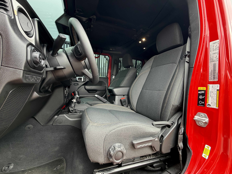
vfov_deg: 85.7
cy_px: 87
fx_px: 94
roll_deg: -2.0
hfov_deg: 102.1
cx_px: 116
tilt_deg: -0.2
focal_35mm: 14
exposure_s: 1/121
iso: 160
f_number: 2.2
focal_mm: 2.22
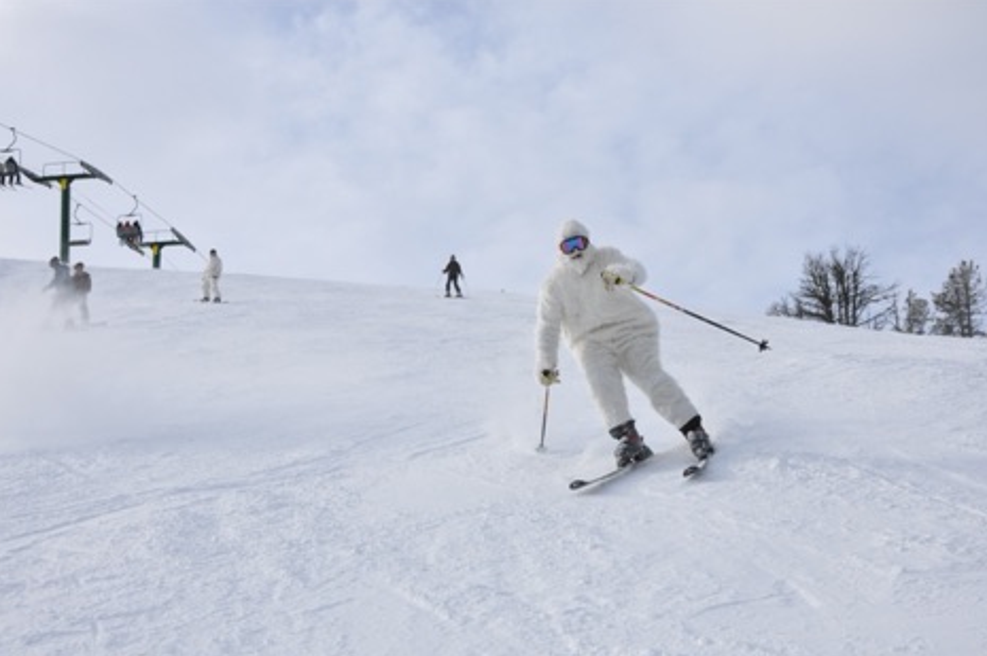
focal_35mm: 62
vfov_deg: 21.9
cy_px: 332
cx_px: 501
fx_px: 1698
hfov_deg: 32.4
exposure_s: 1/500
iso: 200
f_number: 11
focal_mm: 40
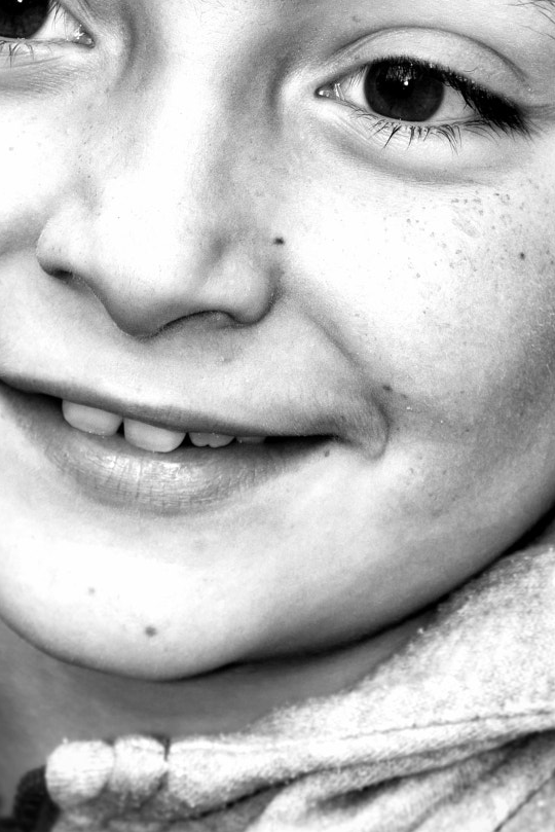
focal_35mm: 911
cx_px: 280
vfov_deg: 2.3
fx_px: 21047
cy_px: 81
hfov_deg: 1.5
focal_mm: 240
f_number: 5.6
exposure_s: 1/250
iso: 1000
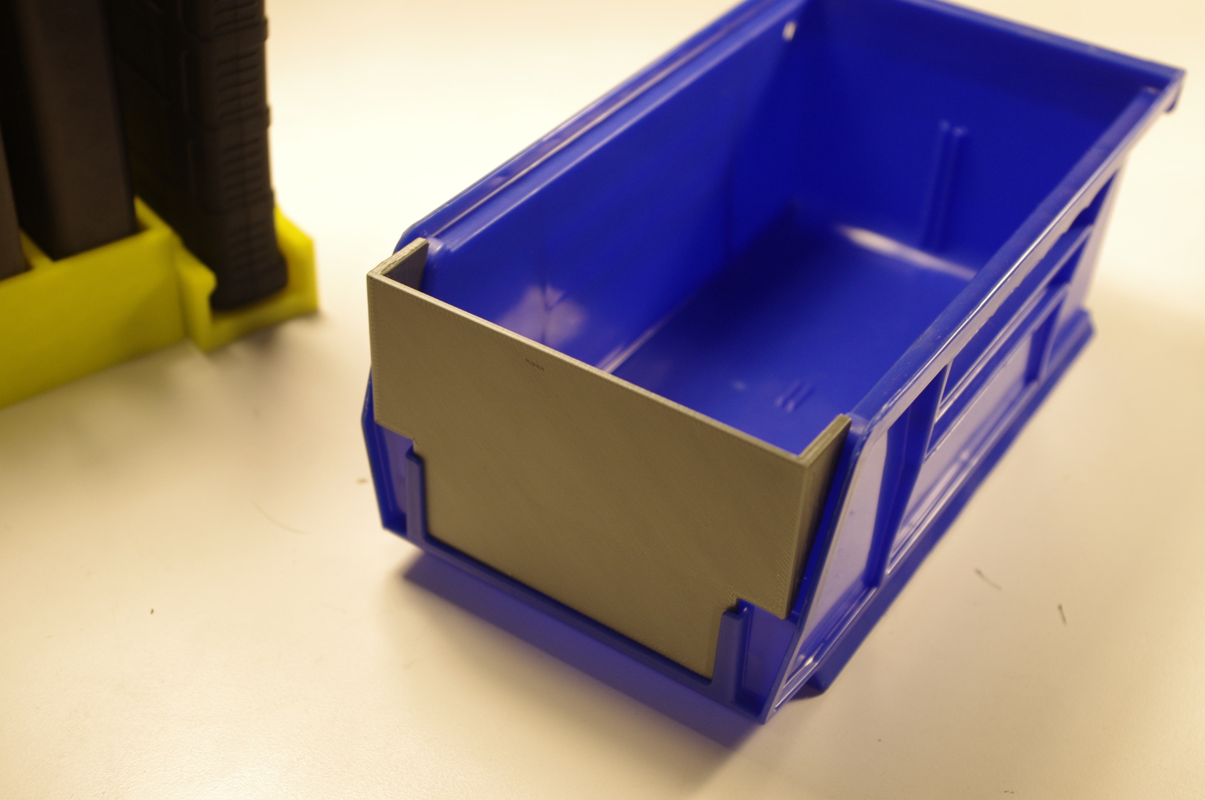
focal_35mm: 52
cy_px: 400
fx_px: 1738
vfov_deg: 25.9
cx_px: 602
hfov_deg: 38.2
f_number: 5.6
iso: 400
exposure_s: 1/80
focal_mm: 35
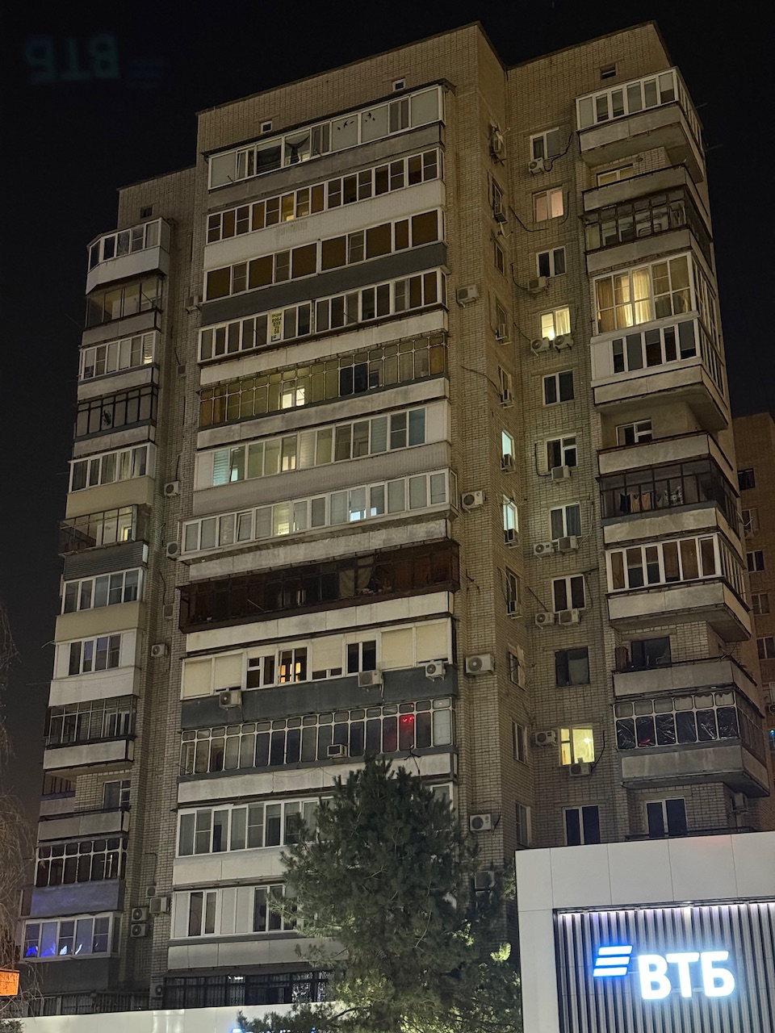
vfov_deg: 39.7
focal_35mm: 48
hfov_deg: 30.3
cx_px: 388
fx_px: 1433
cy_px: 516
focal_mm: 6.76
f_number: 1.78
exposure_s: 1/20
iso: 800
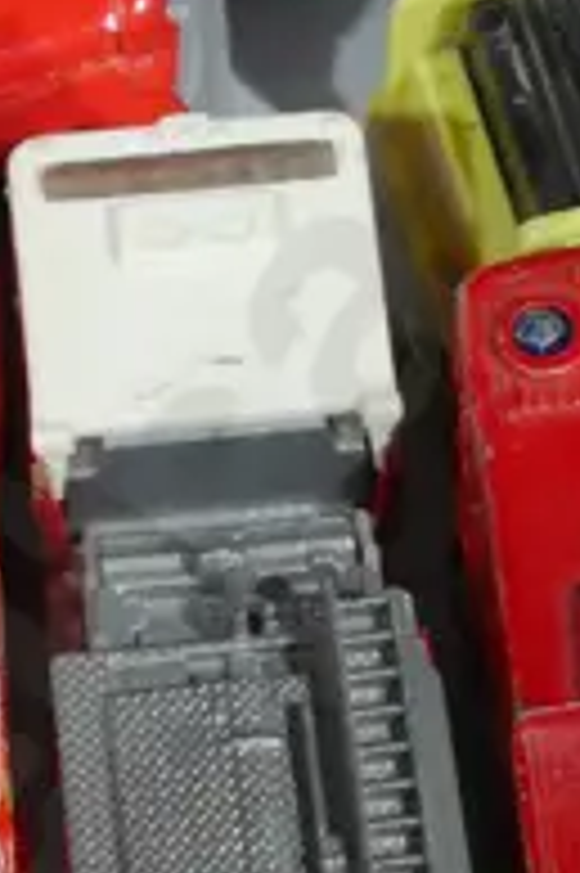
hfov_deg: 4.5
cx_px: 515
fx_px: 7456
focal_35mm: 308
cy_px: 104
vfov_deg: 6.7
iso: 1000
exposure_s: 1/60
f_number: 5.3
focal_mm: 28
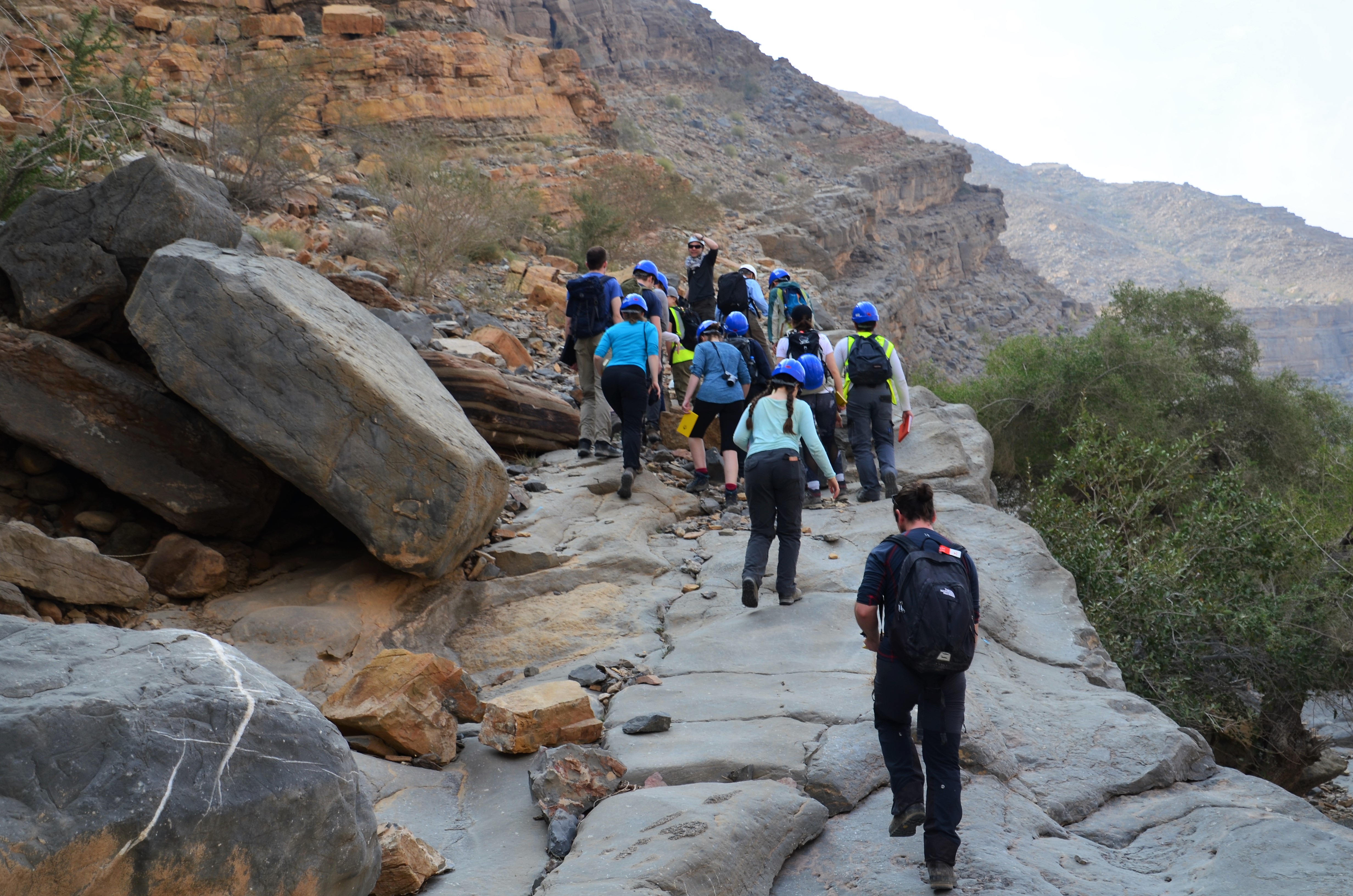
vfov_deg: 28.0
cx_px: 676
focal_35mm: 48
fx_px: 1800
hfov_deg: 41.2
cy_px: 448
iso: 100
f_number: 6.3
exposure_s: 1/160
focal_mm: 32
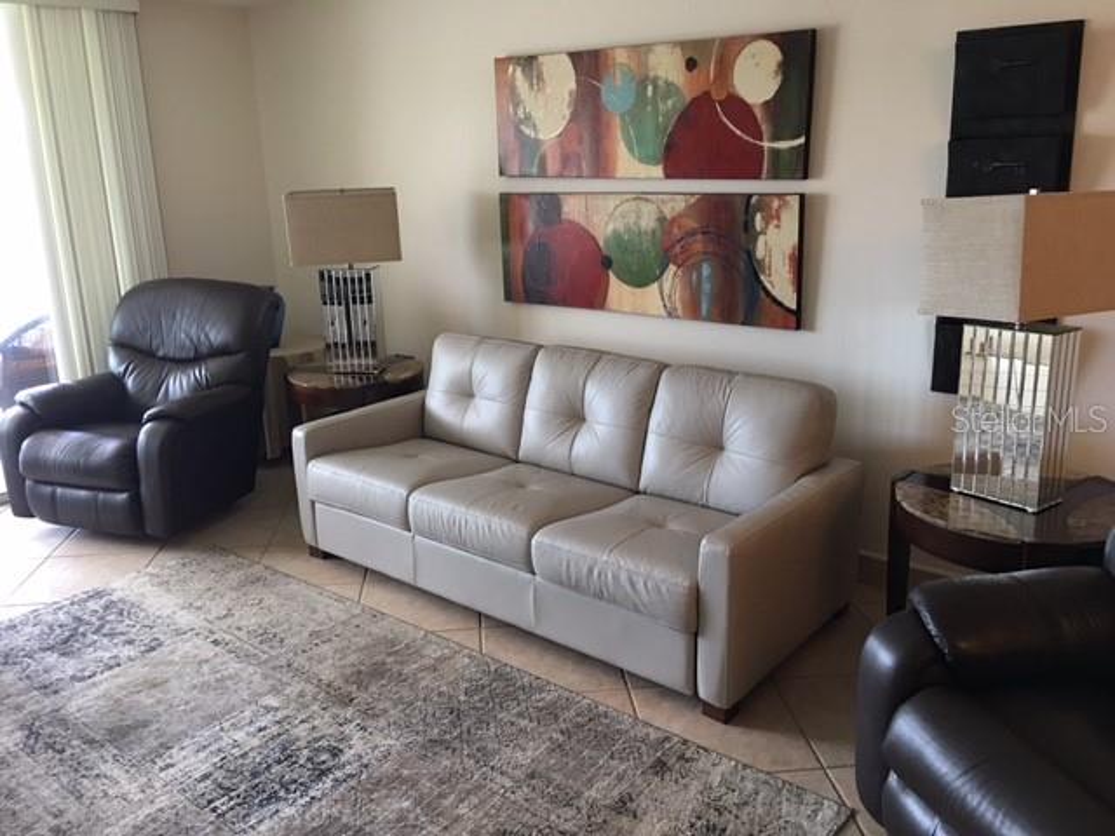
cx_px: 558
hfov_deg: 61.7
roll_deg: +1.8
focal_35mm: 29
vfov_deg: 48.2
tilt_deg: -13.2
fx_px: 934
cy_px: 418
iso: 50
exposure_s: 1/15
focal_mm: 4.15
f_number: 2.2
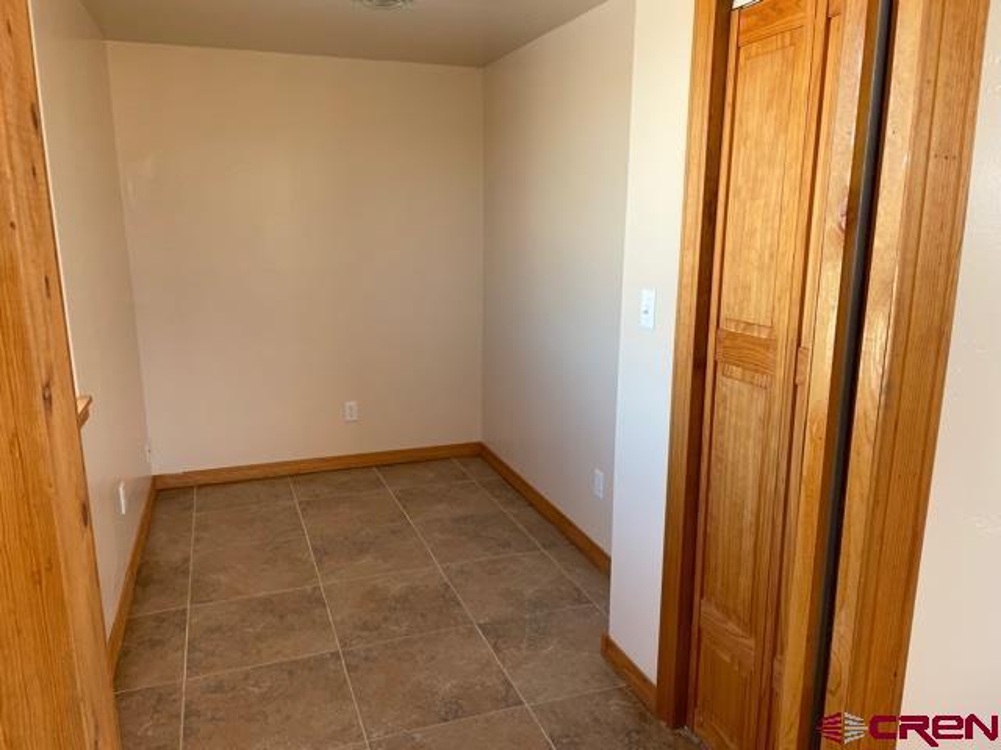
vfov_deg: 53.1
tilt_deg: -13.1
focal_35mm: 26
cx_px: 500
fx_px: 752
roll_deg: +0.4
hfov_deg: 67.3
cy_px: 375
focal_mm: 4.2
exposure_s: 1/121
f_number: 1.6
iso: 100
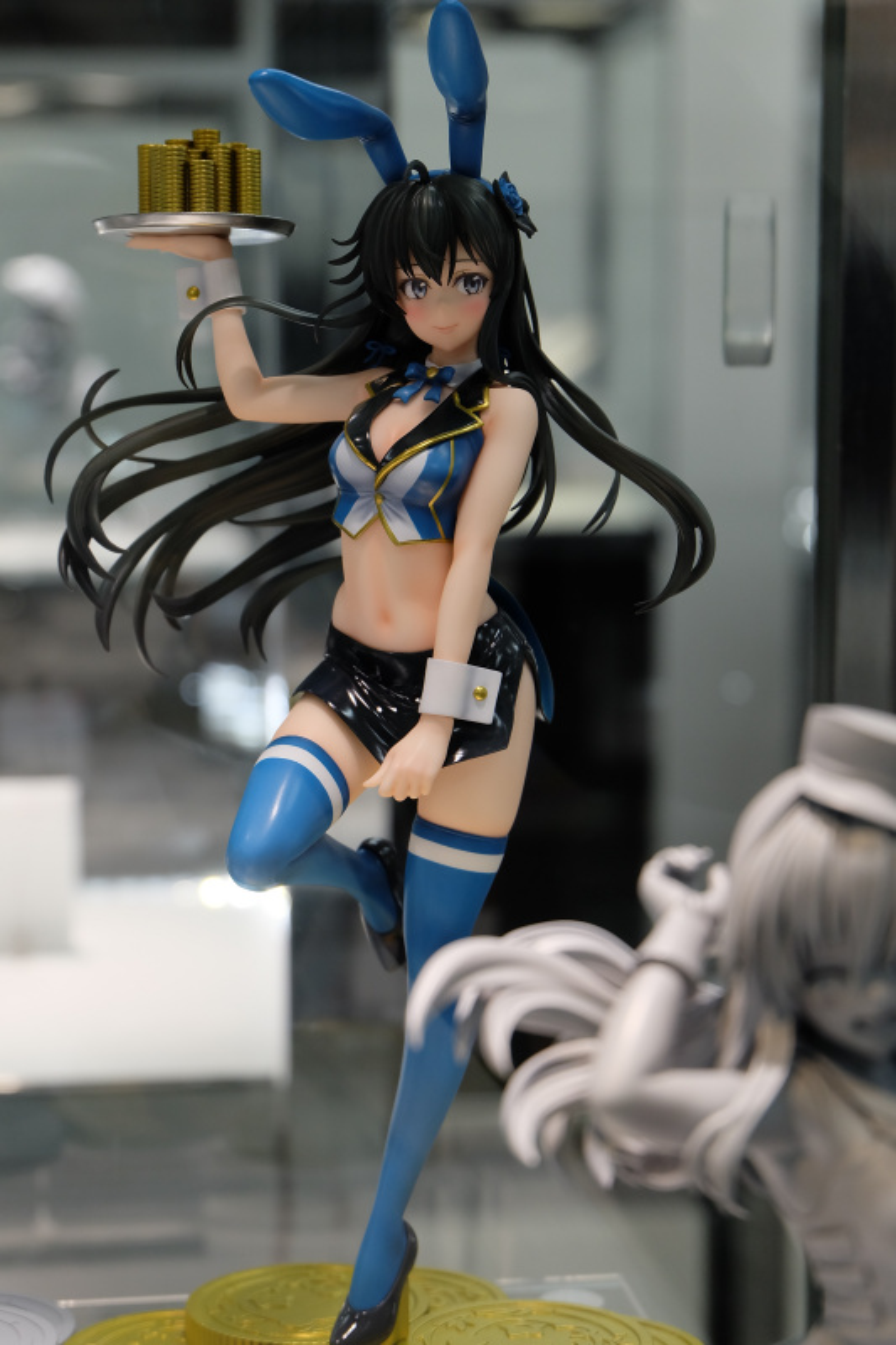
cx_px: 448
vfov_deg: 27.0
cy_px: 672
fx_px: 2801
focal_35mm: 75
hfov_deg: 18.2
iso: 800
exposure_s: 1/125
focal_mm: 50
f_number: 5.6
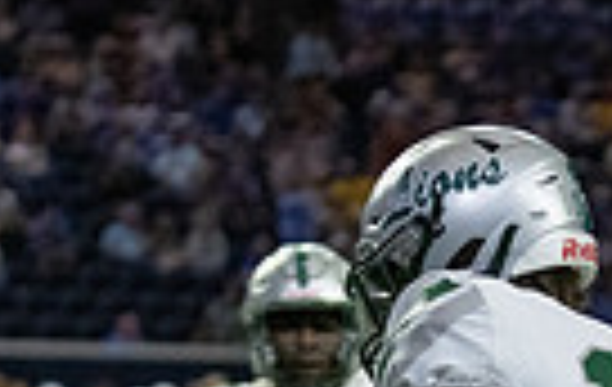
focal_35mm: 359
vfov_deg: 3.7
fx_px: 6008
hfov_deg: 5.8
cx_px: 816
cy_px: 772
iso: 4000
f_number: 2.8
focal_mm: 70
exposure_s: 1/1250
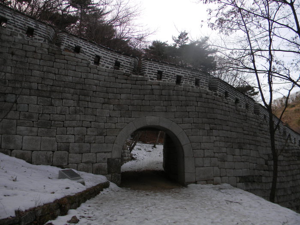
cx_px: 150
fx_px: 243
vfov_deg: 49.7
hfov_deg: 63.4
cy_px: 112
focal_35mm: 28
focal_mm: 5
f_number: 3.5
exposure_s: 1/192
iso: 80
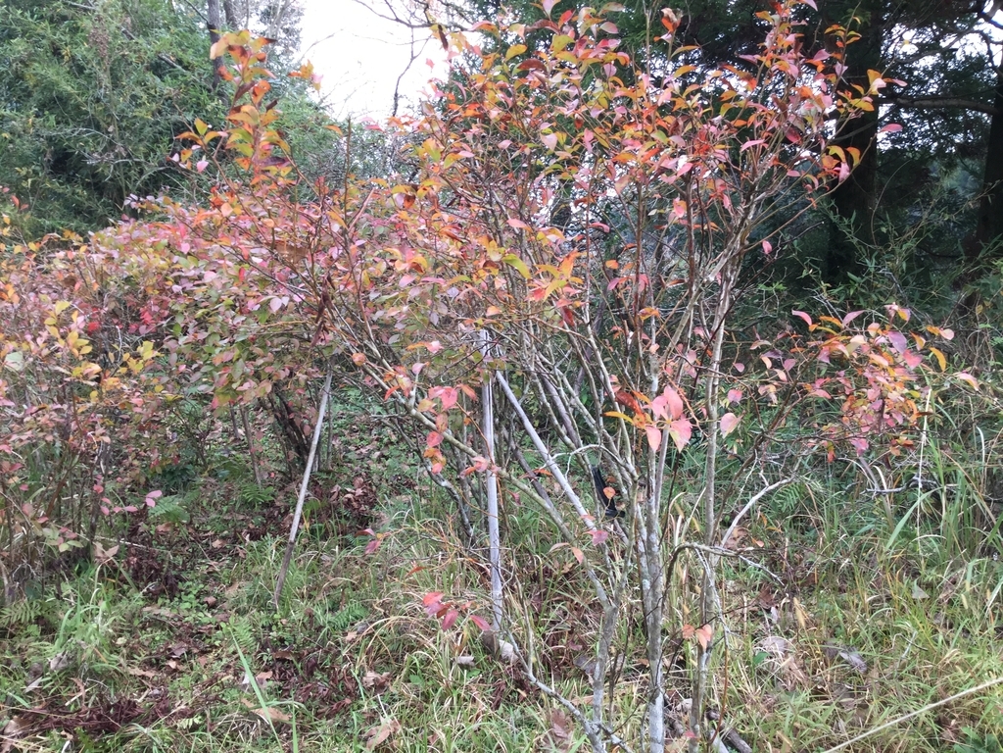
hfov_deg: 58.4
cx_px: 502
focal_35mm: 31
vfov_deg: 45.4
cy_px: 376
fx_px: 898
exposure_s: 1/120
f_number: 2.4
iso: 32
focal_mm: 3.3
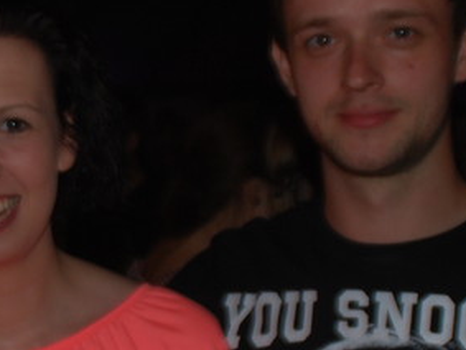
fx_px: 1510
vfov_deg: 13.2
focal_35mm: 112
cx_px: -4
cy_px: 256
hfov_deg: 17.1
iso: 200
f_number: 3.5
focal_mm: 22
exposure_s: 1/60
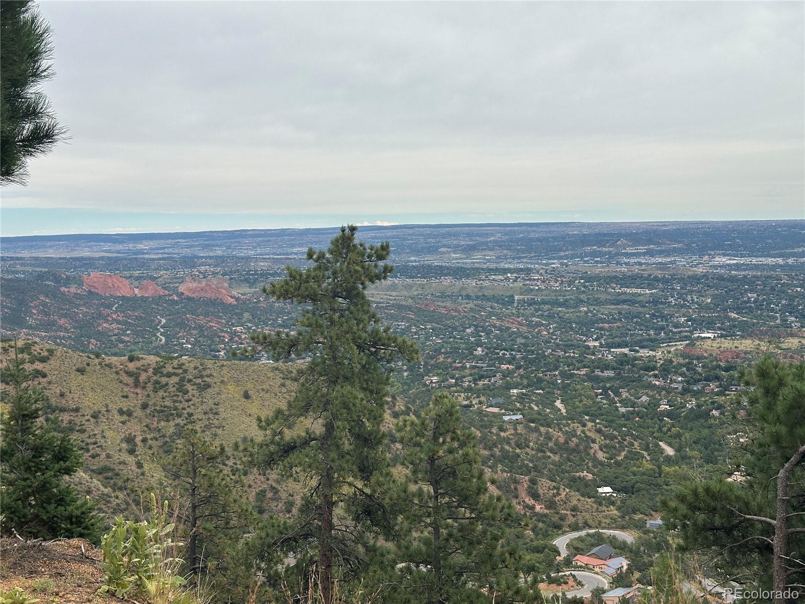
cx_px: 402
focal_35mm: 48
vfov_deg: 30.3
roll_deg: +1.8
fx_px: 1116
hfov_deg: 39.7
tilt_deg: -2.8
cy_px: 302
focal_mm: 6.86
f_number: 1.78
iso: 64
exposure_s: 1/3257
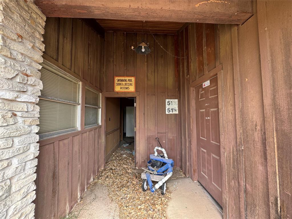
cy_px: 110
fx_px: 118
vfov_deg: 85.7
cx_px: 146
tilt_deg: +2.1
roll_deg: -0.4
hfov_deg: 102.1
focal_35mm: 14
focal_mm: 2.22
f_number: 2.2
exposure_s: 1/99
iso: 80
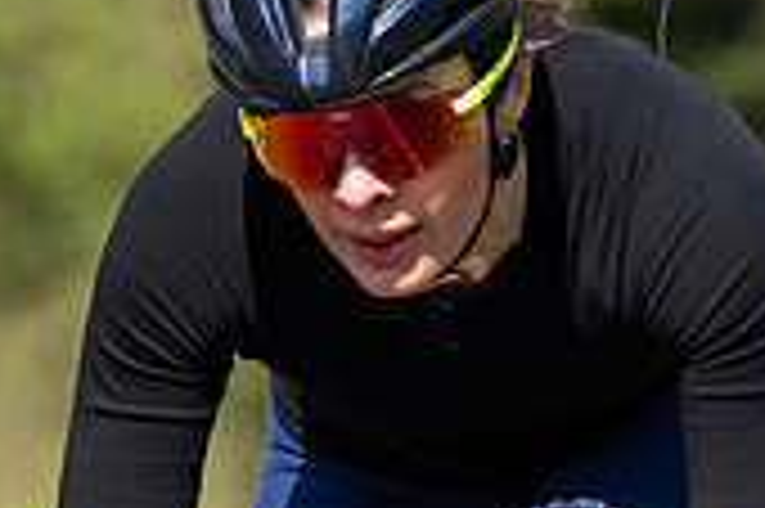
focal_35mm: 1386
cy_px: 197
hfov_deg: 1.5
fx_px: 29424
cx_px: 606
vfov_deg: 1.0
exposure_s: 1/1000
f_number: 5
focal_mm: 200
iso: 125
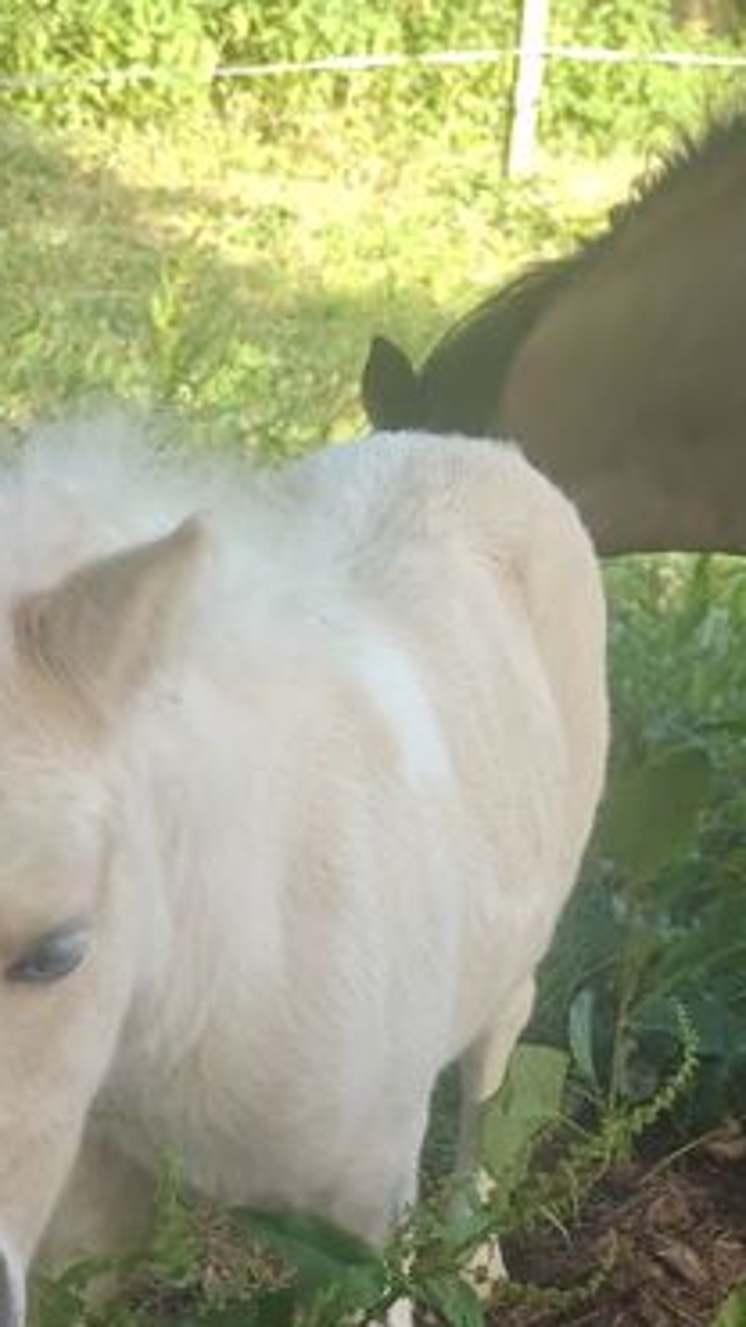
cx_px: 269
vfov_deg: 31.2
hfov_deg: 18.2
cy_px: 1029
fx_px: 2322
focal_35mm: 66
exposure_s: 1/1139
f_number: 1.59
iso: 1600
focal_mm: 8.29
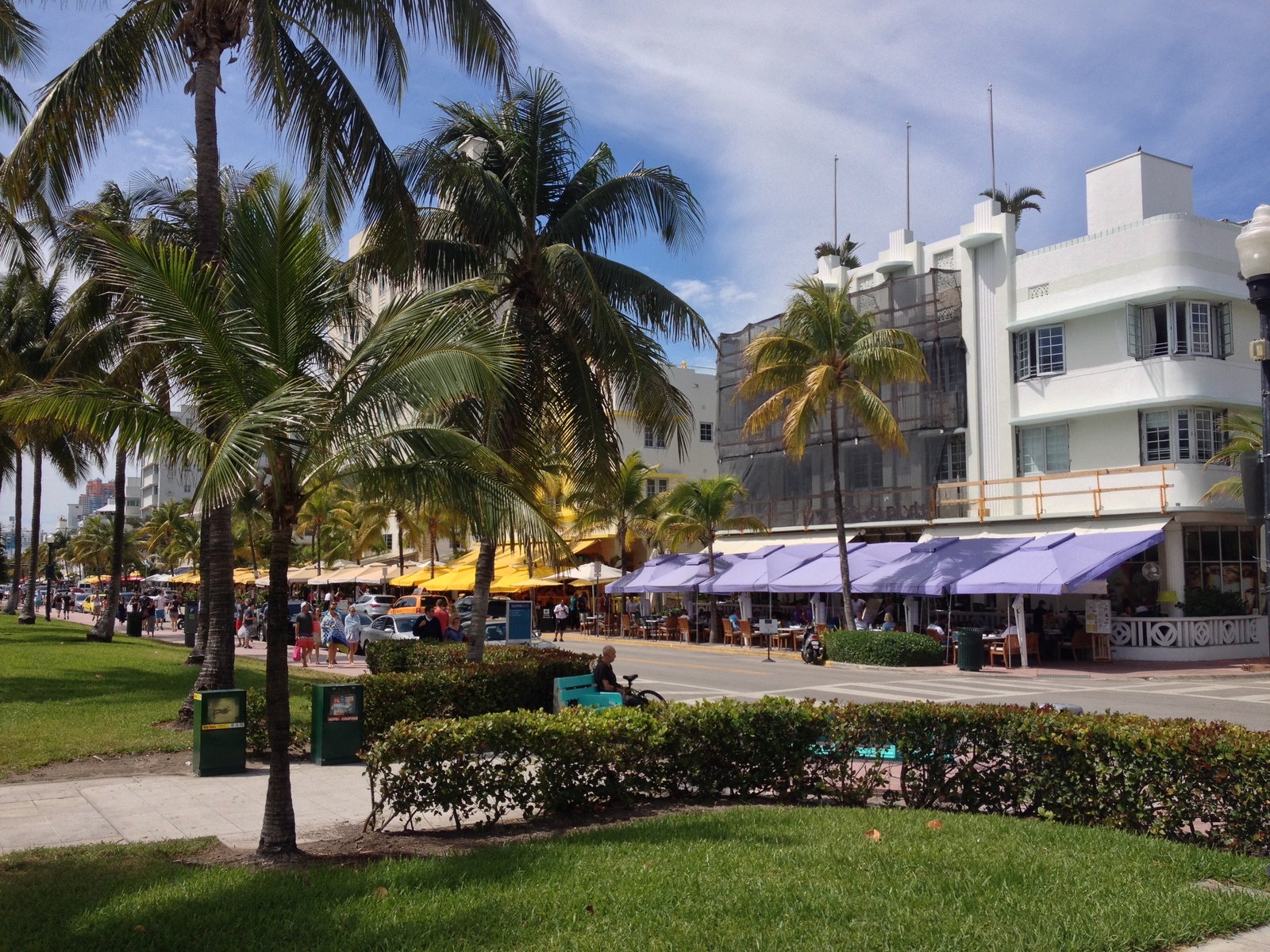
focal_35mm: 35
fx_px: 1284
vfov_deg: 40.7
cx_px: 635
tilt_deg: +2.0
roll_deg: +0.7
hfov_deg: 52.6
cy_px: 476
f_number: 2.4
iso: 50
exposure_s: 1/1727
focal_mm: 4.28
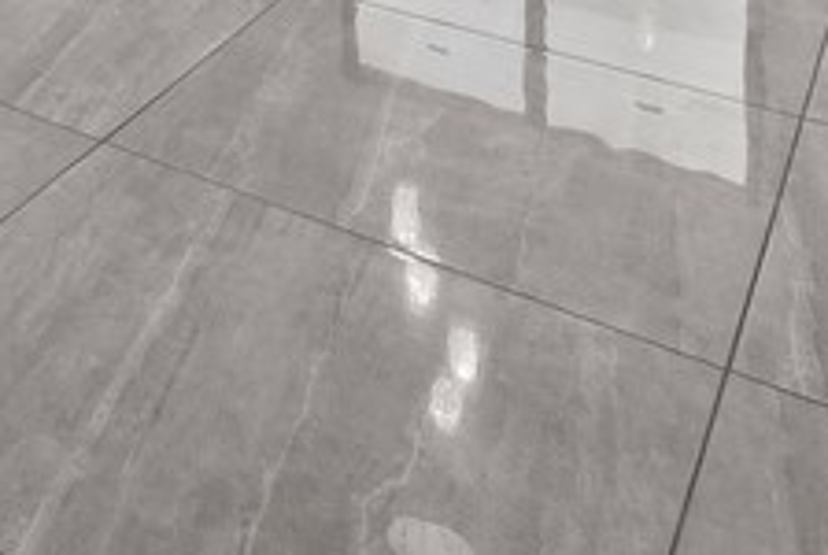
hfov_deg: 27.9
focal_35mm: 58
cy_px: -585
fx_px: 1336
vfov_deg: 16.8
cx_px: -275
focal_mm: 12
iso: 200
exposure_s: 1/4
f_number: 9
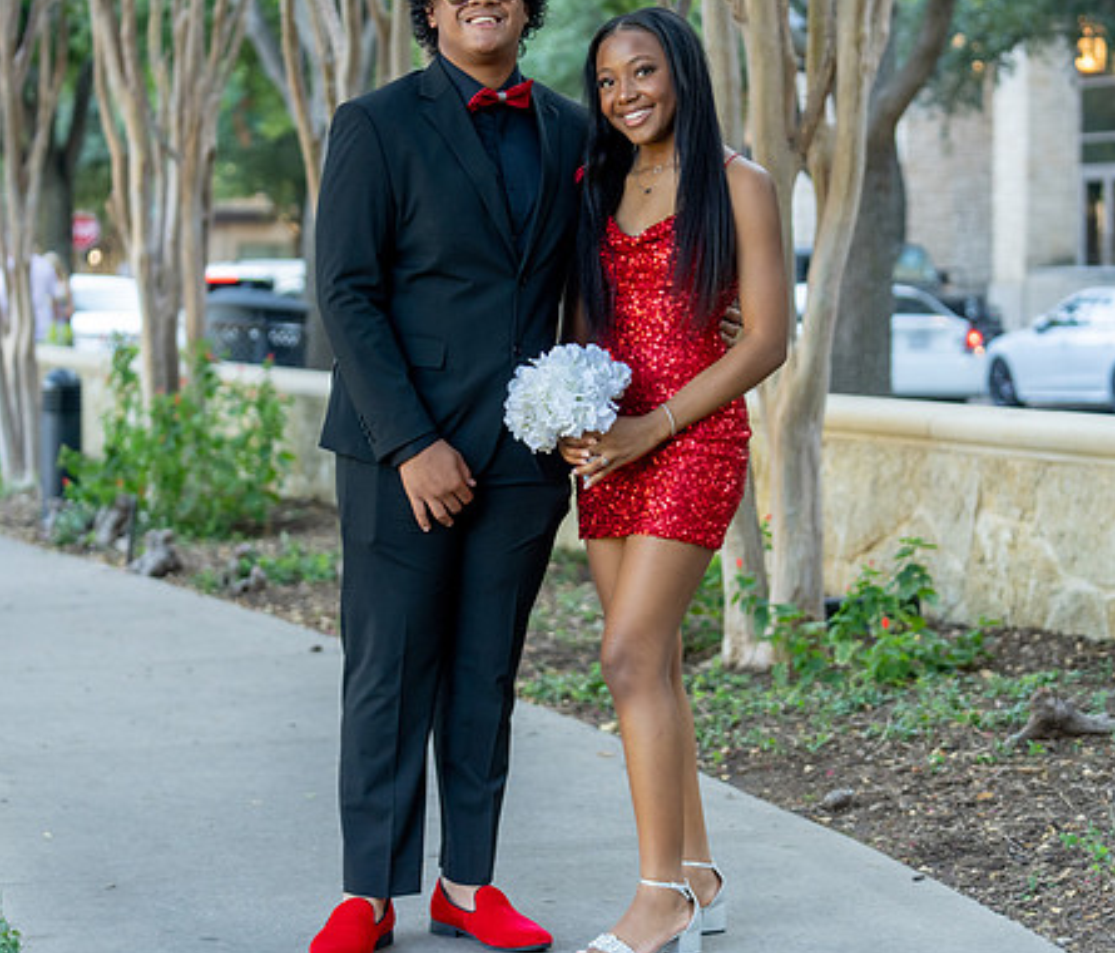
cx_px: 564
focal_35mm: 97
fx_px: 3287
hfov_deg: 19.3
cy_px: 436
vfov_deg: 16.5
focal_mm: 70
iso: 800
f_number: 2.8
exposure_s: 1/320
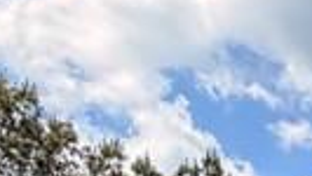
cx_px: 723
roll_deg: -0.5
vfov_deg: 9.1
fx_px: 969
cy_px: 458
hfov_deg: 13.8
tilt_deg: +9.0
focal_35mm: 117
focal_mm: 2.22
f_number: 2.2
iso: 25
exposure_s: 1/770
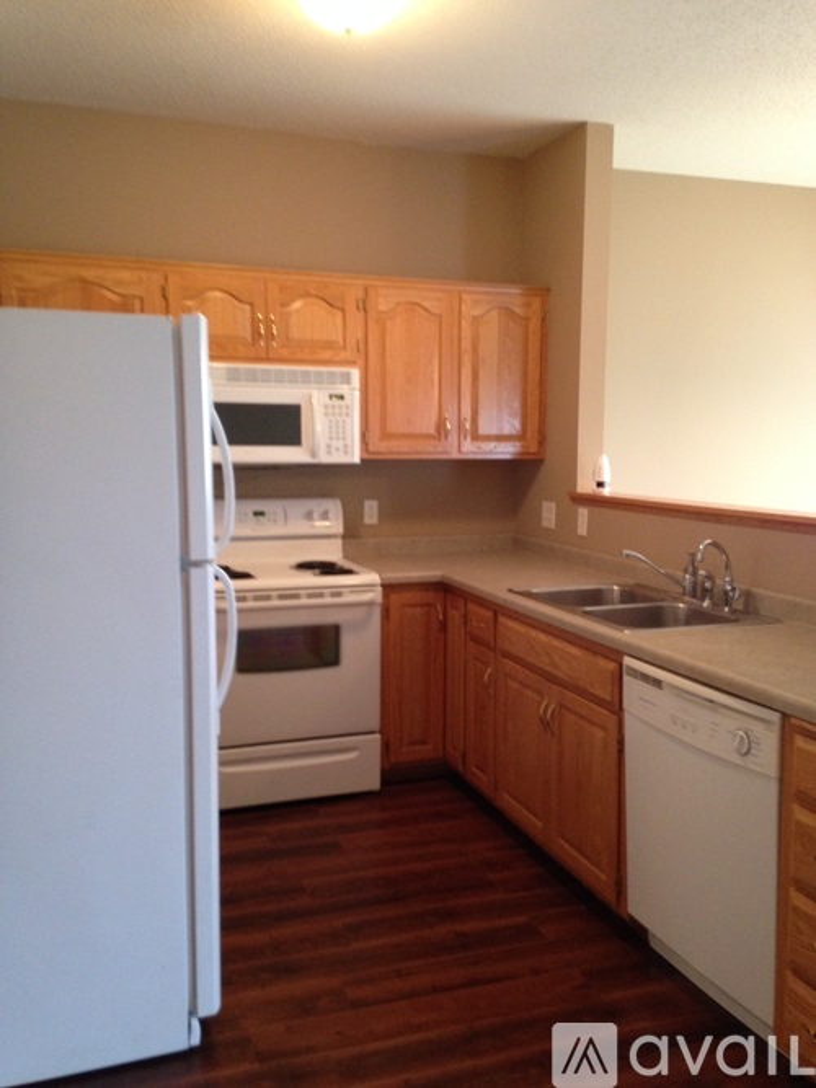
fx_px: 1038
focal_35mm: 33
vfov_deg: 55.4
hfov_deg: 42.9
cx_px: 408
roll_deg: +0.2
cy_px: 544
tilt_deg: -5.9
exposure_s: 1/20
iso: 250
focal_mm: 4.12
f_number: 2.4
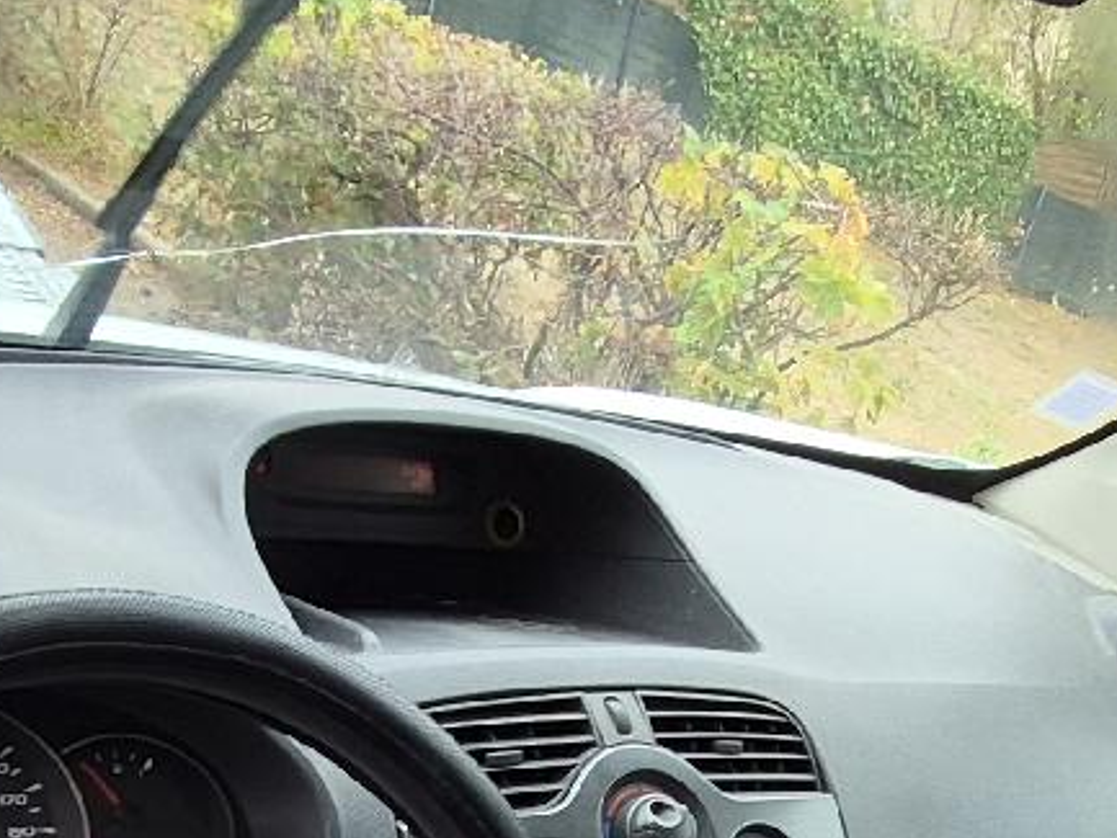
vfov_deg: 24.4
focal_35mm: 54
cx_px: 756
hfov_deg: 35.2
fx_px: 1743
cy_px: 1013
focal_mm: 1.74
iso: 40
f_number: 2.2
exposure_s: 1/141
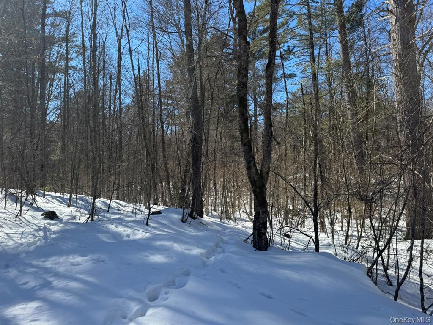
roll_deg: +0.3
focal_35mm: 24
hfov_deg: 71.6
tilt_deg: +1.2
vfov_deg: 56.8
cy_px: 162
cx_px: 216
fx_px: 300
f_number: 1.78
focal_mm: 6.76
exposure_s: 1/2710
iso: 80
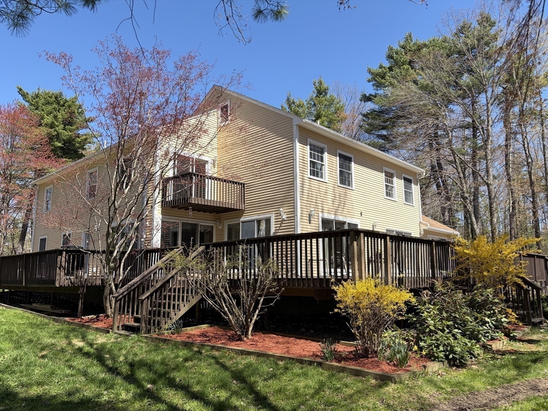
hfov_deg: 67.3
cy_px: 206
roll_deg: +0.9
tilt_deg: +10.9
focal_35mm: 26
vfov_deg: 53.1
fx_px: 412
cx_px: 274
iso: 50
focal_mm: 5.96
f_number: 1.6
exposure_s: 1/1587
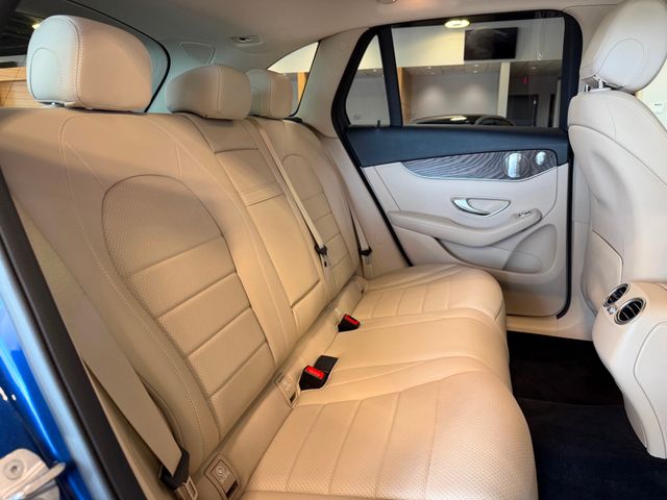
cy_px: 250
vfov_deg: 56.8
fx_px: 462
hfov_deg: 71.6
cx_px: 334
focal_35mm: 24
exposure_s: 1/60
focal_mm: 6.76
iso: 160
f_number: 1.78
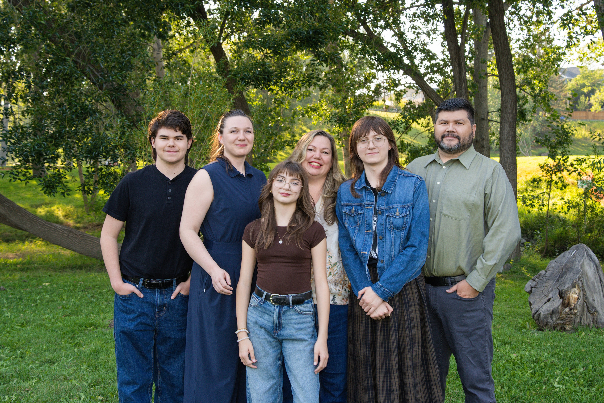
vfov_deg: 34.2
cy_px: 202
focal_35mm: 39
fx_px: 654
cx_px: 302
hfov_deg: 49.6
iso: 400
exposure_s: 1/125
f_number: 6.3
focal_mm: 39
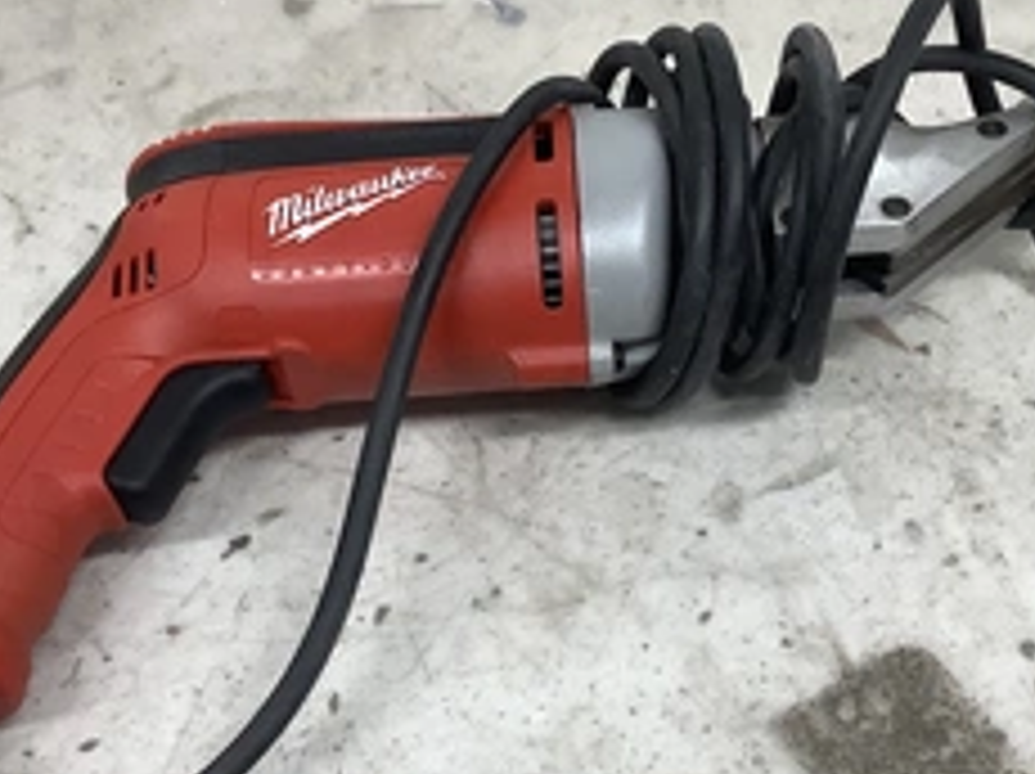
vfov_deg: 27.0
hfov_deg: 35.6
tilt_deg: -49.7
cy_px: 400
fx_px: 1613
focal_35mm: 54
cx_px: 562
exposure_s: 1/120
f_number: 2.4
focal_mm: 3.3
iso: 80
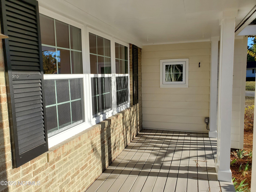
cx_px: 128
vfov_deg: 53.1
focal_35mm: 26
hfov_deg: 67.3
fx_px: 192
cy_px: 96
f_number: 2.4
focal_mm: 4.3
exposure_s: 1/1232
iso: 50
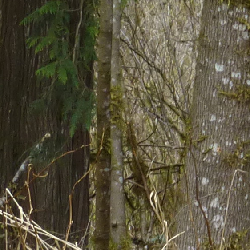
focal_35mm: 367
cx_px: 331
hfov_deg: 4.8
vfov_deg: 4.8
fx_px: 2999
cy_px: 275
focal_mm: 9.7
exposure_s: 1/80
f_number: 4.6
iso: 100
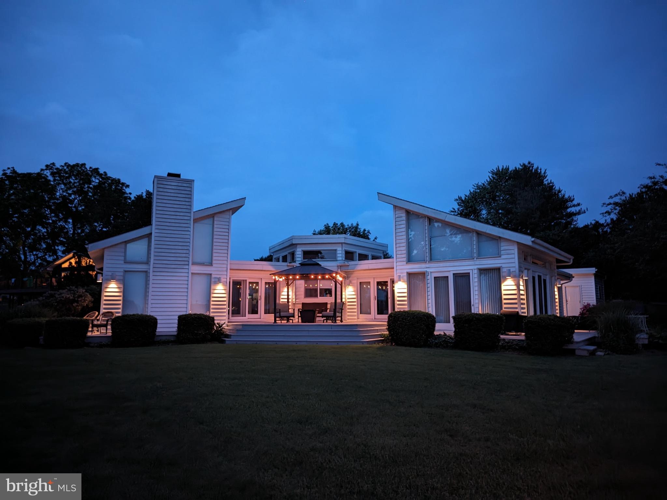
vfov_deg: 56.8
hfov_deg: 71.6
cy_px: 250
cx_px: 334
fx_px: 462
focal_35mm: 24
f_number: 1.85
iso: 1531
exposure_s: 1/15
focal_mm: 6.81
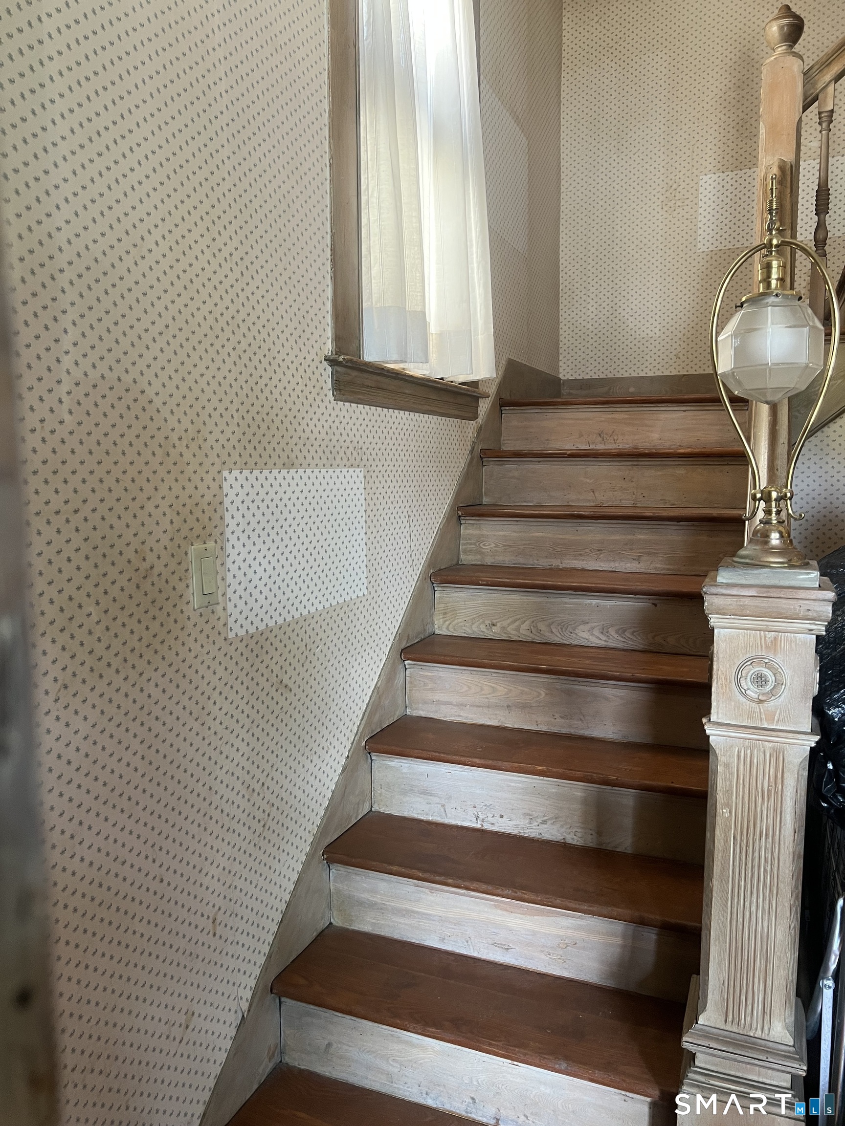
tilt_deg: -5.6
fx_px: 846
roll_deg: +0.9
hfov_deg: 53.1
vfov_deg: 67.3
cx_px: 422
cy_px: 563
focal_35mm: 26
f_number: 1.5
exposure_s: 1/60
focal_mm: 5.7
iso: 160
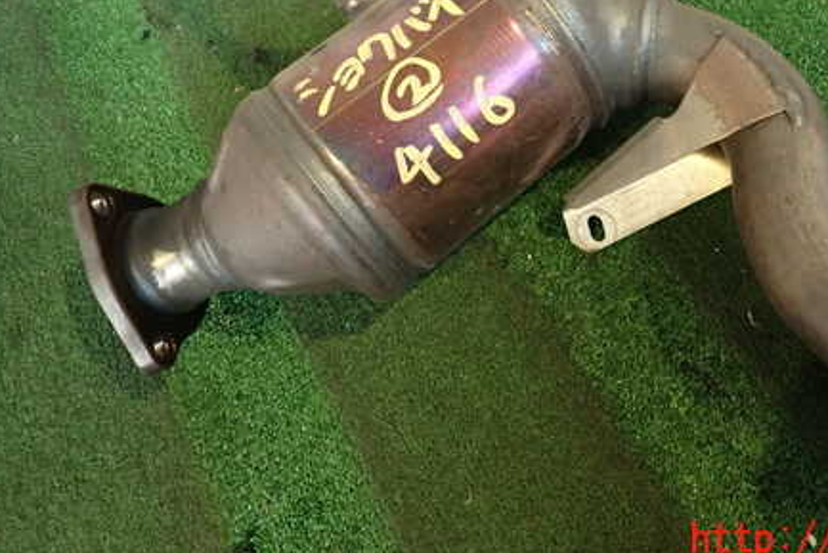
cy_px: 134
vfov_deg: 36.0
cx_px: 549
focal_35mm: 36
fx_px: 828
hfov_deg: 52.2
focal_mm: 4.5
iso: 250
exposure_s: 1/30
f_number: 2
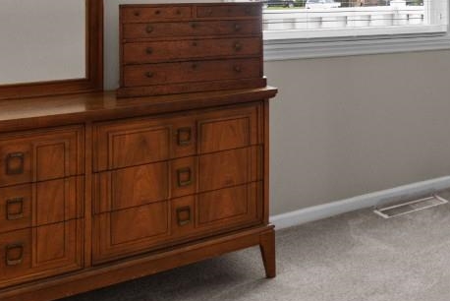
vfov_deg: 24.1
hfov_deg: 31.3
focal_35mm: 53
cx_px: 544
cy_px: -20
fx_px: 663
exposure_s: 1.3
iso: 100
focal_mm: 10
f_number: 4.5
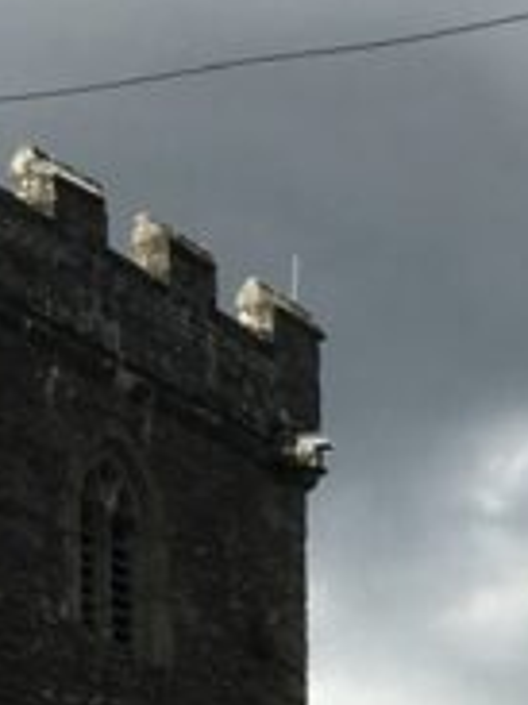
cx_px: 459
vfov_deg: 10.9
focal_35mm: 162
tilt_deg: +3.9
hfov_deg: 9.1
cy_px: 1518
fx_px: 3299
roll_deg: -2.0
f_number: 2.2
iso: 25
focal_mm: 4.15
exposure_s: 1/2137
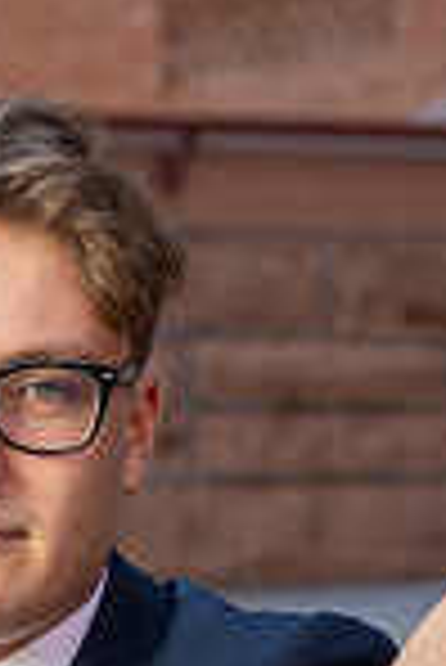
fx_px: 4394
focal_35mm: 237
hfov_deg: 5.8
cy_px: 860
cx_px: 72
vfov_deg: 8.6
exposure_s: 1/200
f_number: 5.6
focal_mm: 78
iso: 200
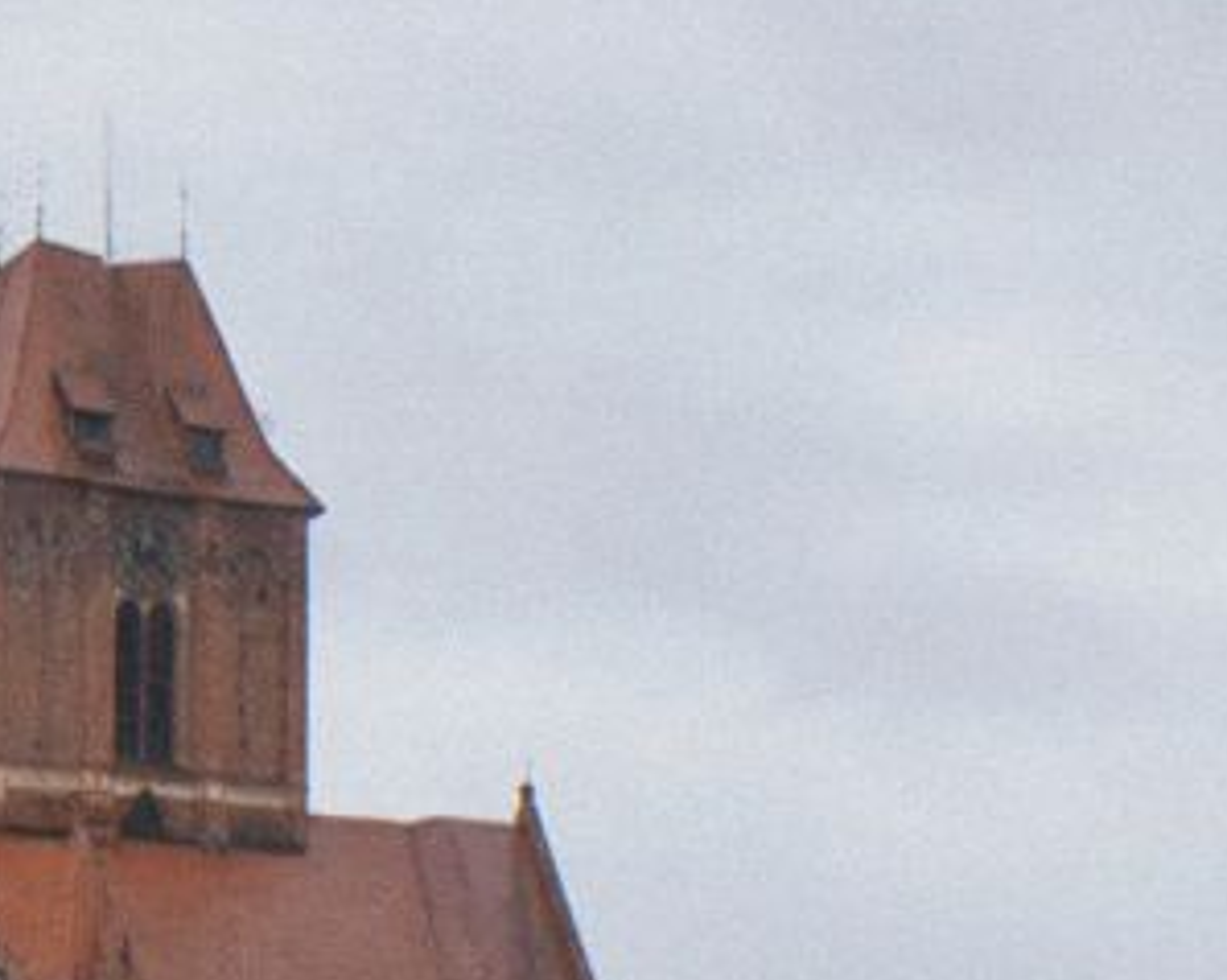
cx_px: 321
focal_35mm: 126
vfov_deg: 11.8
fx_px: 4573
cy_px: 1330
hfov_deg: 15.2
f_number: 11
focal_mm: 40
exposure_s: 1/100
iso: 200
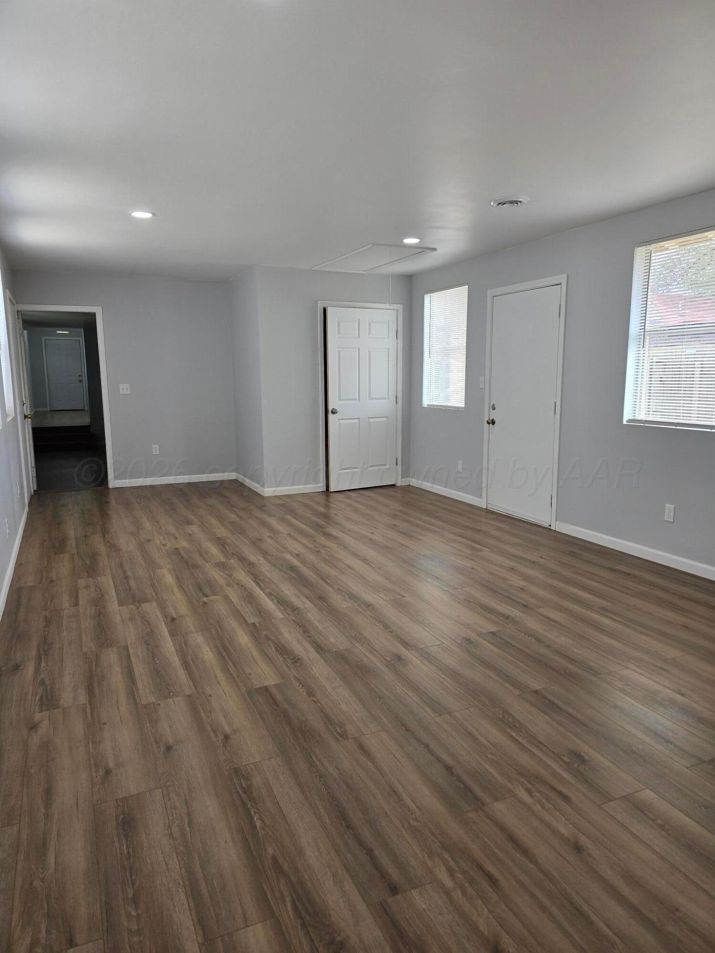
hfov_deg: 58.9
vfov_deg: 73.9
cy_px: 476
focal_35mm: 23
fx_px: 633
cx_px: 358
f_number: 1.7
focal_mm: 6.3
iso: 32
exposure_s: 1/120
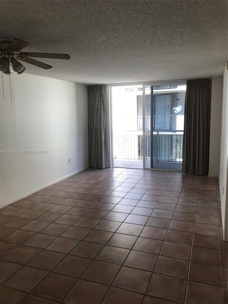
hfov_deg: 49.7
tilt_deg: -7.4
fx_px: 246
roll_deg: +0.9
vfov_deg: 63.4
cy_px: 152
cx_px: 114
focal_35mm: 28
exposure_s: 1/129
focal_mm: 3.99
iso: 20
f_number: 1.8
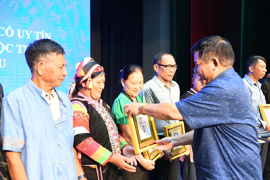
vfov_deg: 30.5
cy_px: 90
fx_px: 330
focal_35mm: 44
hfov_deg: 44.5
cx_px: 135
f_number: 4.5
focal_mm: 44
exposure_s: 1/125
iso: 1250
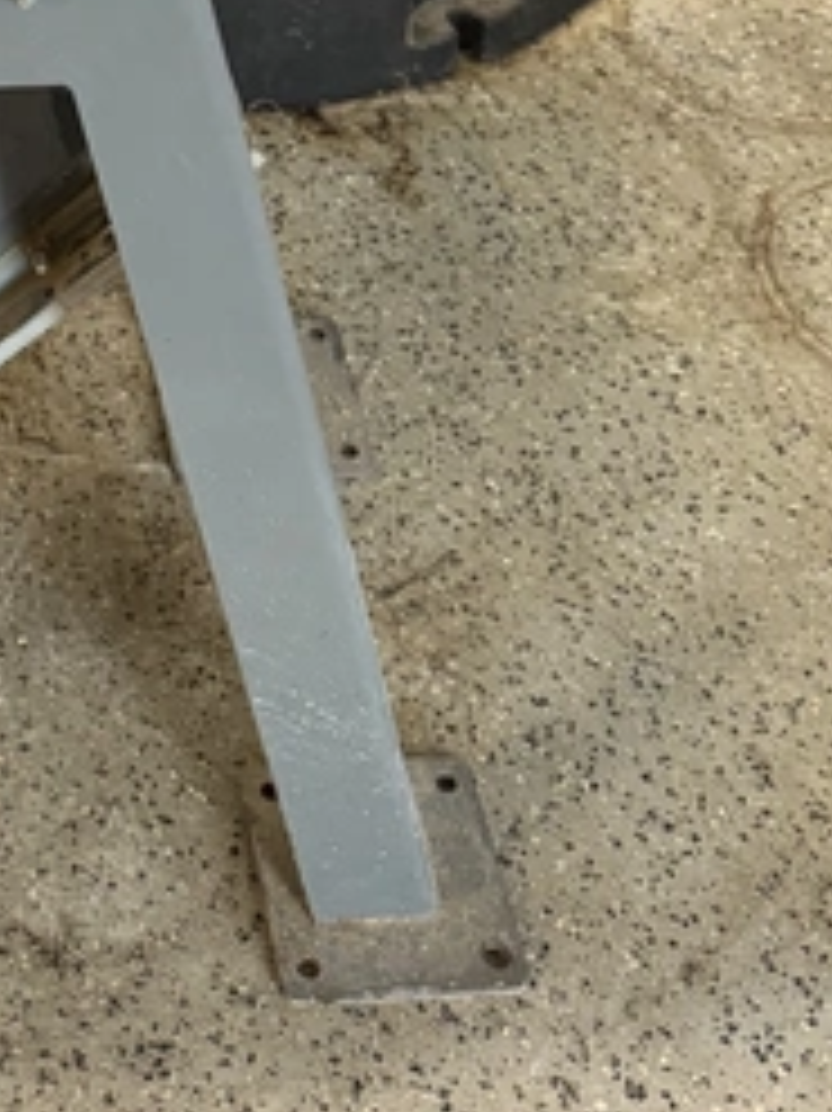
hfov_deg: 19.2
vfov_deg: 22.2
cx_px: -110
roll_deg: +0.5
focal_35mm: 73
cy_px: -536
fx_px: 2341
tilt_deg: -26.2
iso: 400
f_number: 1.78
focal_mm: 6.76
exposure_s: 1/60
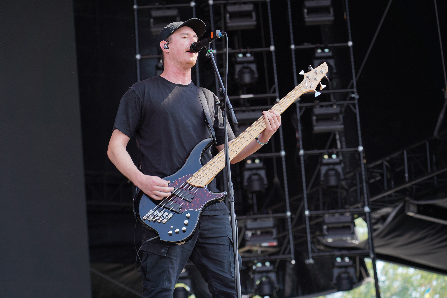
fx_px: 1304
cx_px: 224
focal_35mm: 105
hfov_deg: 19.5
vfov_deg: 13.0
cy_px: 149
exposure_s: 1/200
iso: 100
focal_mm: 105
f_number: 4.5
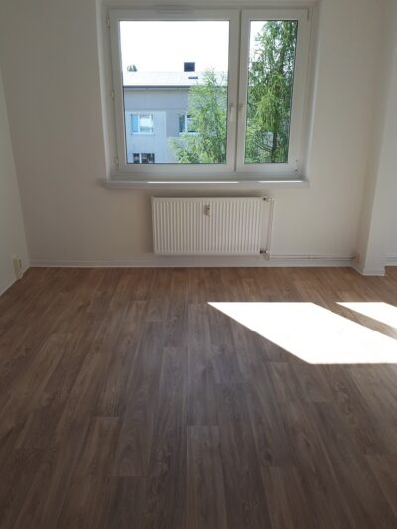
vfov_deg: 65.3
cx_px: 198
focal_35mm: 27
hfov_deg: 51.4
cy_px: 264
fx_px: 413
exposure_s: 1/321
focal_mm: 3.6
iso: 40
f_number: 1.9
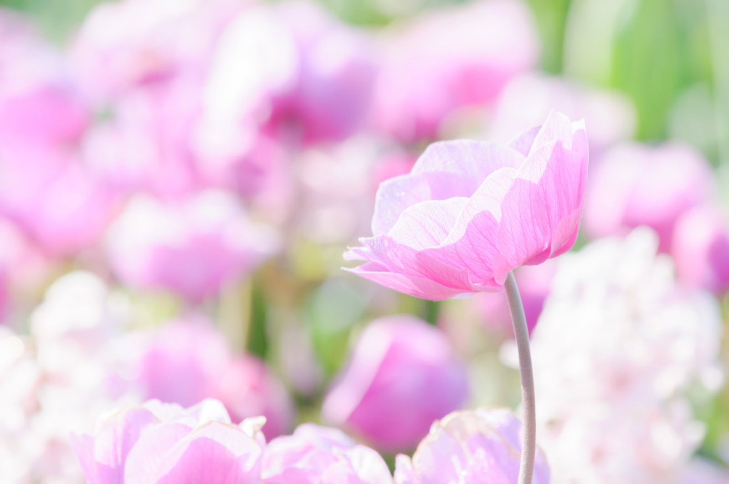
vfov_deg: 4.2
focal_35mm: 330
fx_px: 6673
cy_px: 242
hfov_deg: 6.3
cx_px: 364
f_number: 9
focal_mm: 220
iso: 200
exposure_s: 1/250
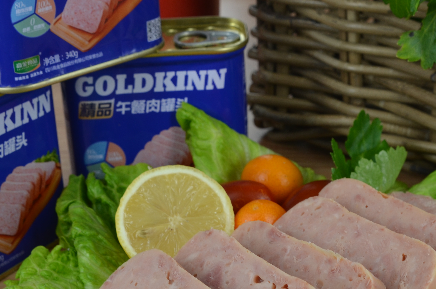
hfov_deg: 24.5
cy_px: 149
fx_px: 1002
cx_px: 257
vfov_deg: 16.4
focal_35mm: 83
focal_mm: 31
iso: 250
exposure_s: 1/160
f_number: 6.3
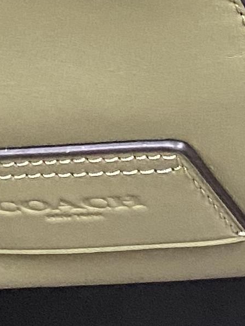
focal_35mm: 175
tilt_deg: -24.2
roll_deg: -0.6
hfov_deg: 8.4
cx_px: 245
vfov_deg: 9.6
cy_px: -528
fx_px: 1652
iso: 640
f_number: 1.8
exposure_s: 1/30
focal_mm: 4.25
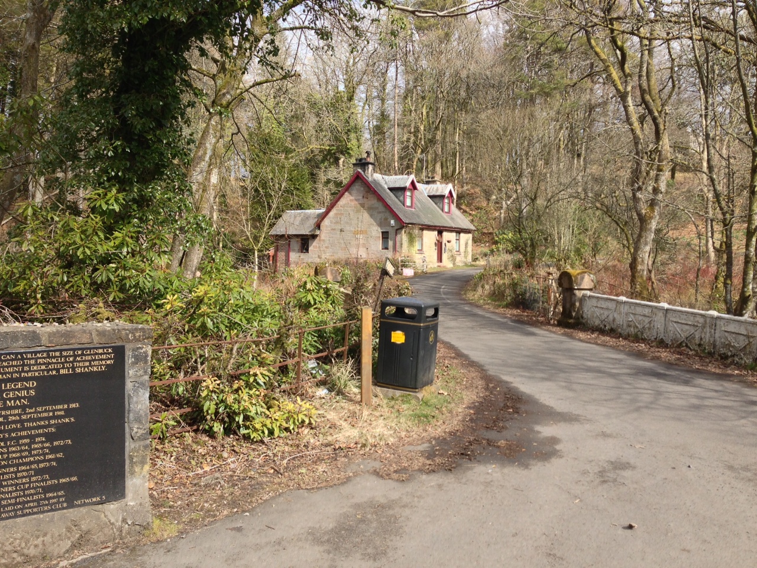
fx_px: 722
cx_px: 378
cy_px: 284
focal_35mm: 33
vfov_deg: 42.9
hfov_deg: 55.4
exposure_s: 1/502
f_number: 2.4
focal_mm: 4.13
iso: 50
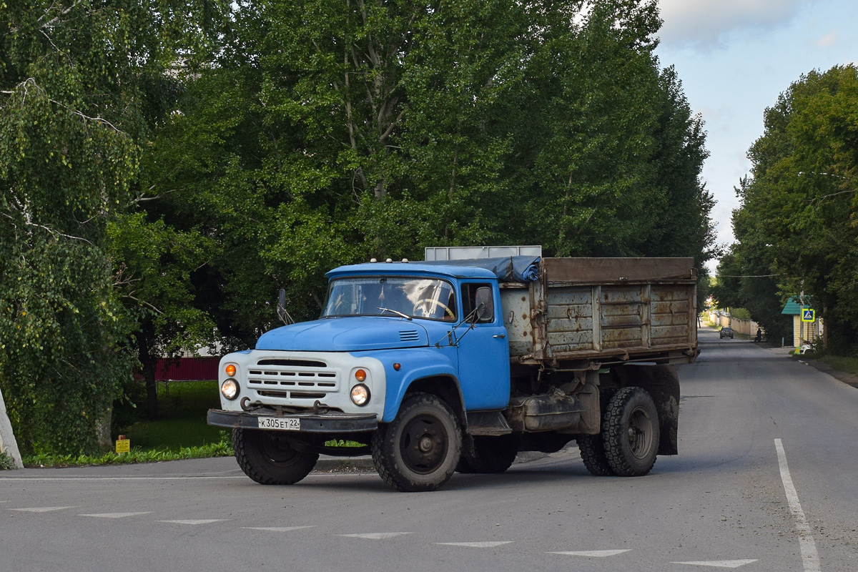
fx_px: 1144
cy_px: 286
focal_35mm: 48
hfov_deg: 41.1
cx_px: 429
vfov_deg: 28.1
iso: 200
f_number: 6.3
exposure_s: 1/500
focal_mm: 32
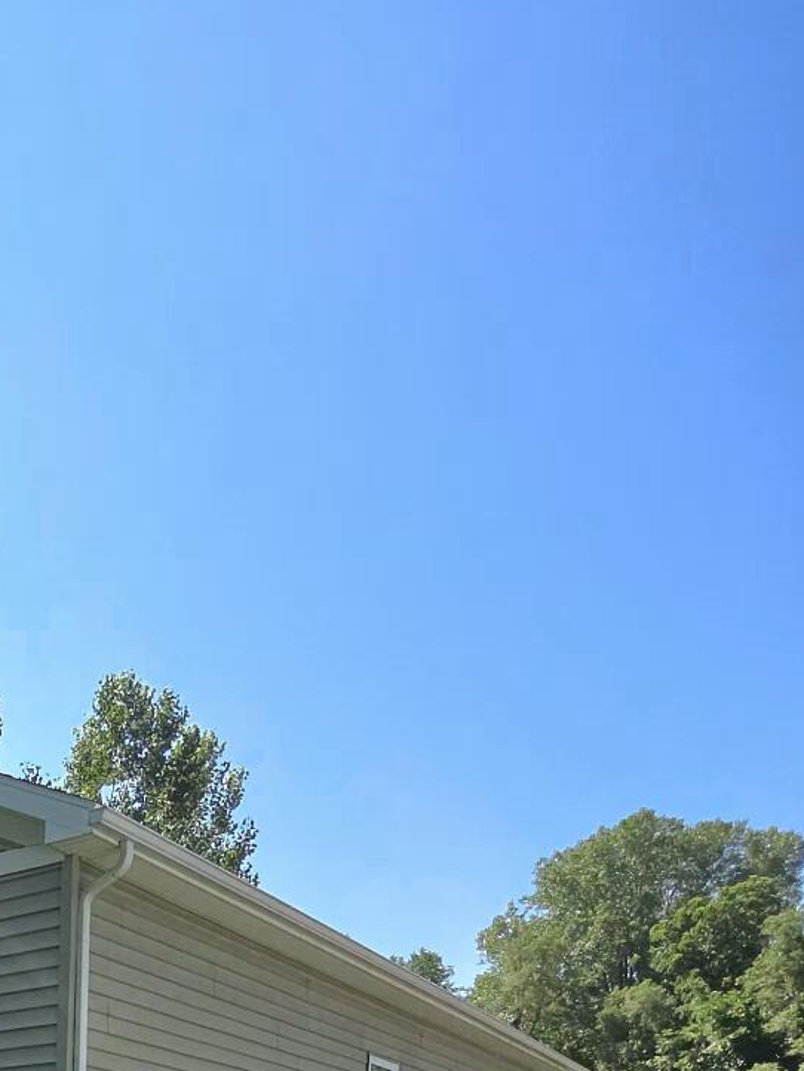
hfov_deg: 30.7
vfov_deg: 36.3
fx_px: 1114
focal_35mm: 36
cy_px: 1354
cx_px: -255
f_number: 1.9
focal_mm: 2.2
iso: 20
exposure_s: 1/1000
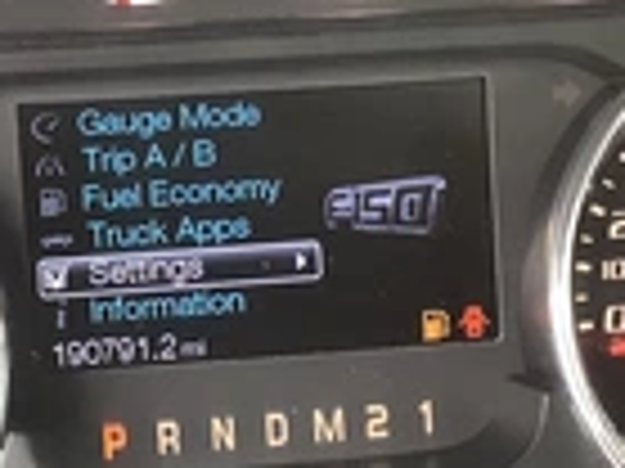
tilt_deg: -27.4
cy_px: 302
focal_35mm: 89
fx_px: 1606
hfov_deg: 22.0
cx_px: 265
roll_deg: +3.0
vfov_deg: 16.5
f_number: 2.4
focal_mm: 3.3
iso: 50
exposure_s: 1/50
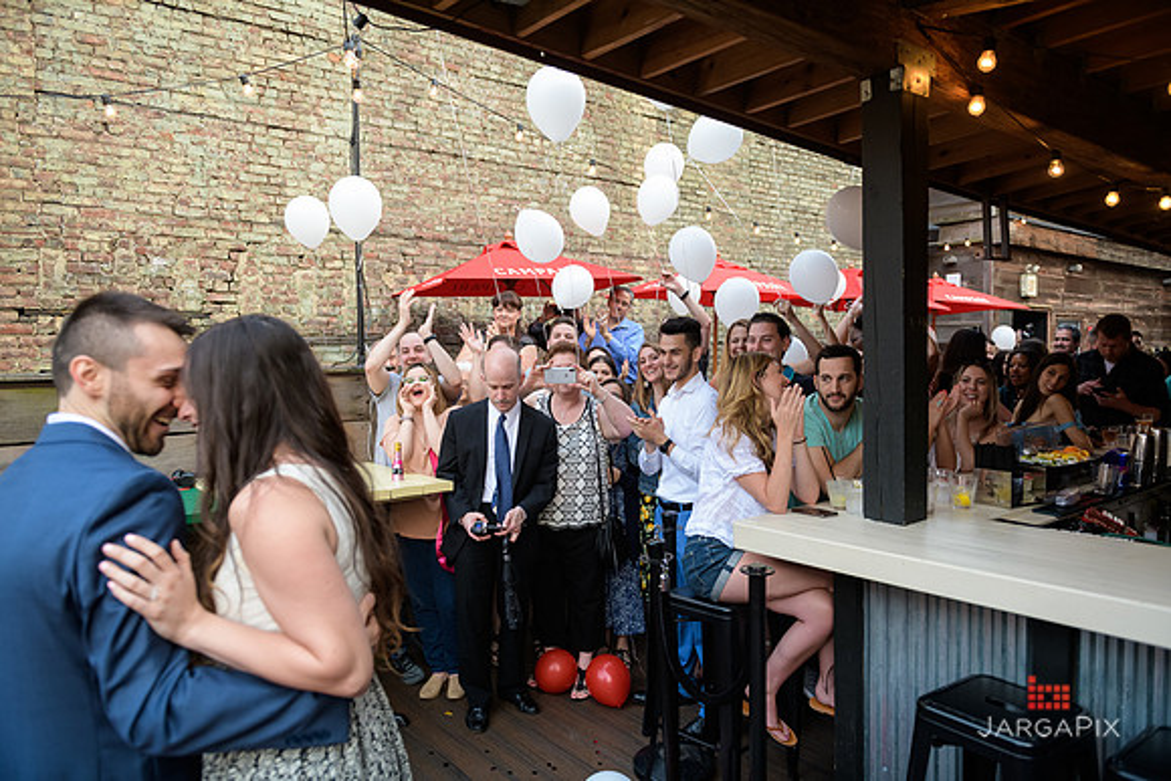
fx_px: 781
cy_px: 390
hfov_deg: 73.7
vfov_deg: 53.2
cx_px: 586
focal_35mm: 24
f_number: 3.2
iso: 1000
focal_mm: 24
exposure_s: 1/250
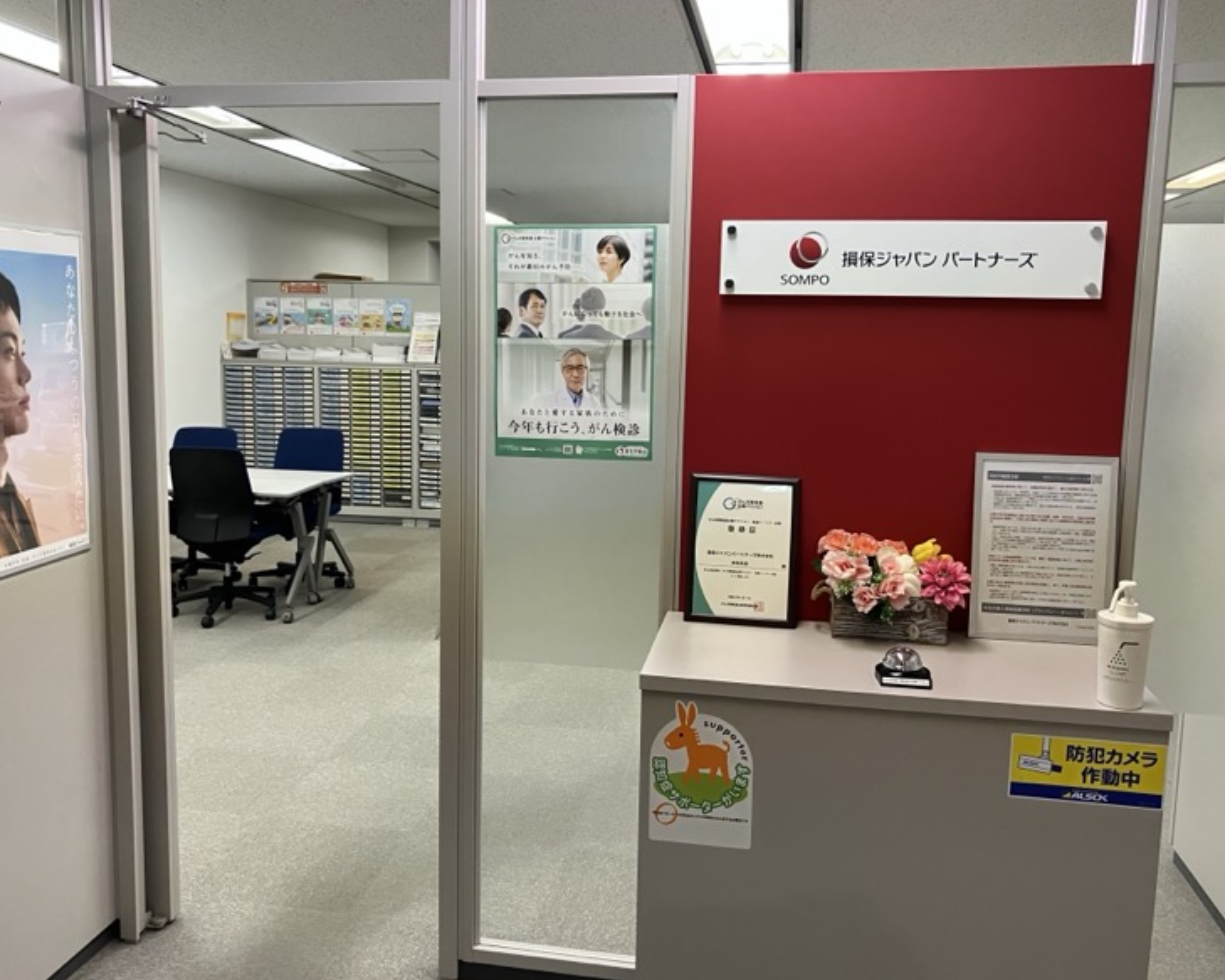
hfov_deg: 58.8
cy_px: 489
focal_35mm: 30
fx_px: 1088
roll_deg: -0.8
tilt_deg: -6.8
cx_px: 608
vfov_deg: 48.5
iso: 100
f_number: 1.8
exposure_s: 1/60
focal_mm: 3.99
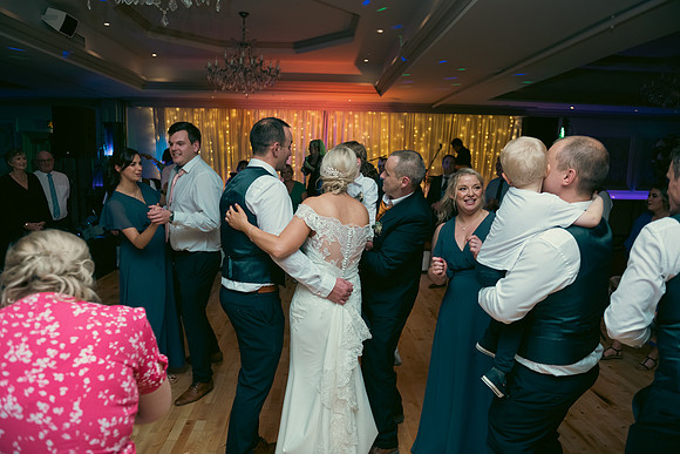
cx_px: 340
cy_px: 227
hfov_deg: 73.7
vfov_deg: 53.2
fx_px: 453
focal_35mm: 24
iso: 500
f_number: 3.5
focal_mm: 24
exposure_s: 1/160
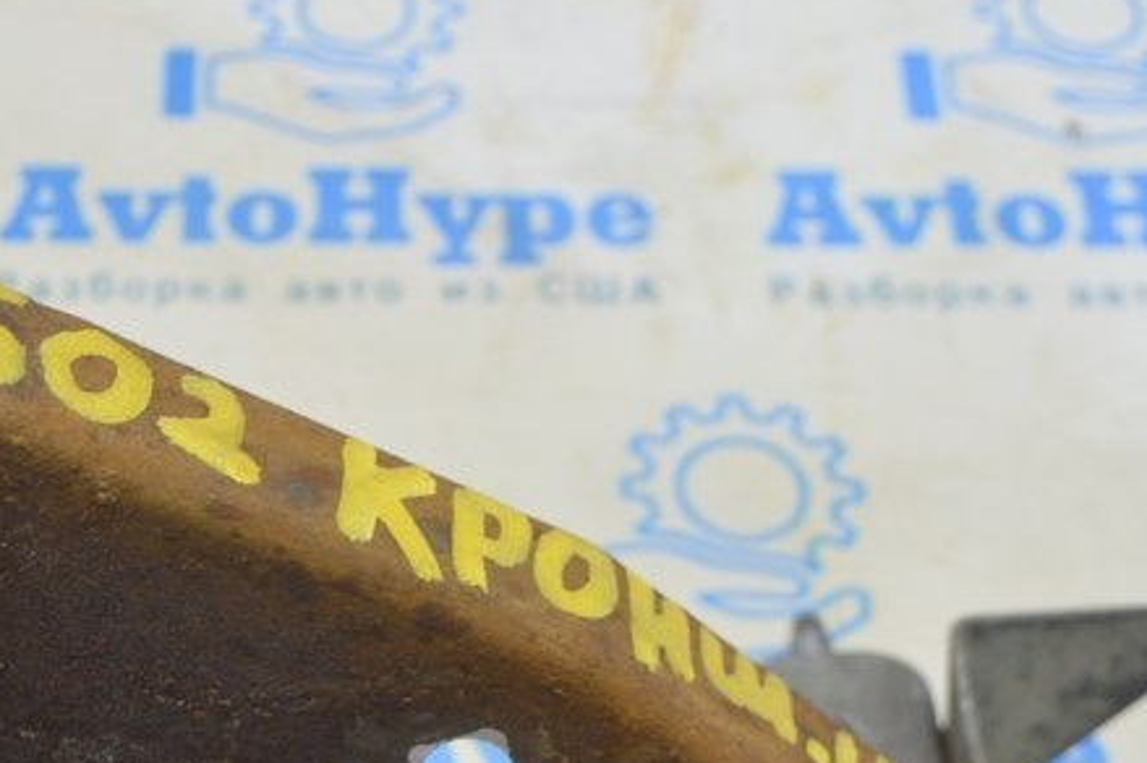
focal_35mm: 91
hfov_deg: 21.9
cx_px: 123
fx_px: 2897
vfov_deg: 14.9
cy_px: 665
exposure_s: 1/20
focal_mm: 26
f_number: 5.6
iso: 400
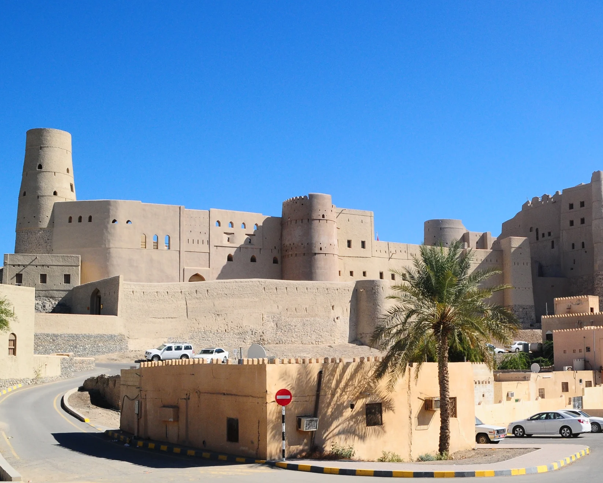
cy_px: 258
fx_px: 857
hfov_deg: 38.4
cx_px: 398
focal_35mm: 48
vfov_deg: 31.4
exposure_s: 1/400
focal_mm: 22
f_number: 13
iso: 400
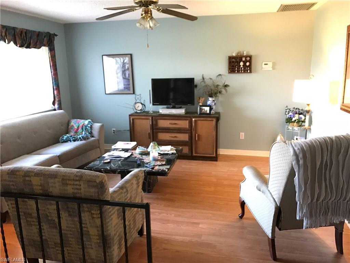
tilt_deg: -13.2
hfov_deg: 63.4
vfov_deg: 49.7
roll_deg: +0.6
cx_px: 175
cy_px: 132
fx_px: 283
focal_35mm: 28
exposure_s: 1/7
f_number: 1.8
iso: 100
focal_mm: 3.99
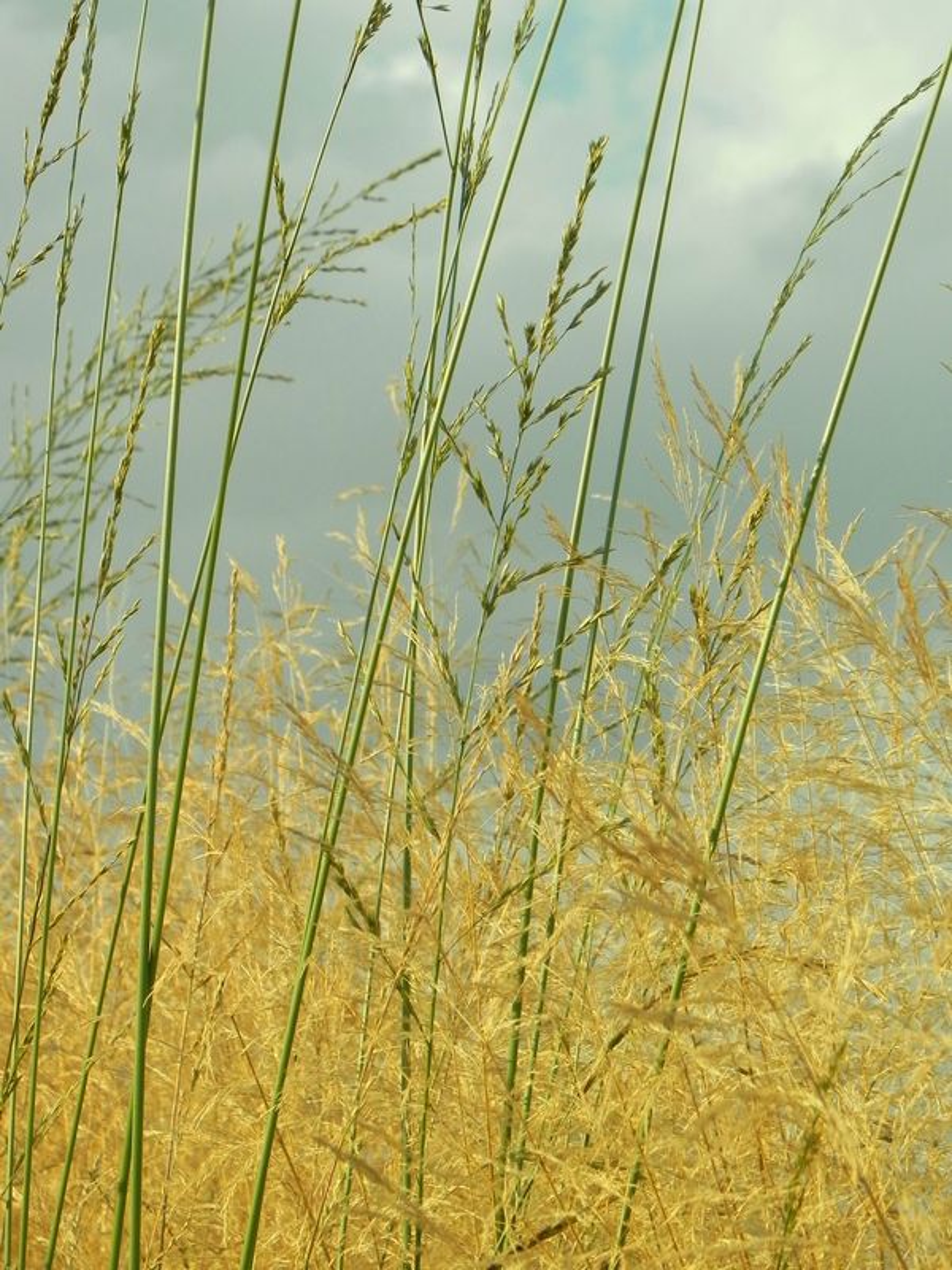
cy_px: 635
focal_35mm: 129
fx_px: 4730
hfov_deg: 11.5
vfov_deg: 15.3
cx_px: 476
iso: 160
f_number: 5
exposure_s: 1/640
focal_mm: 23
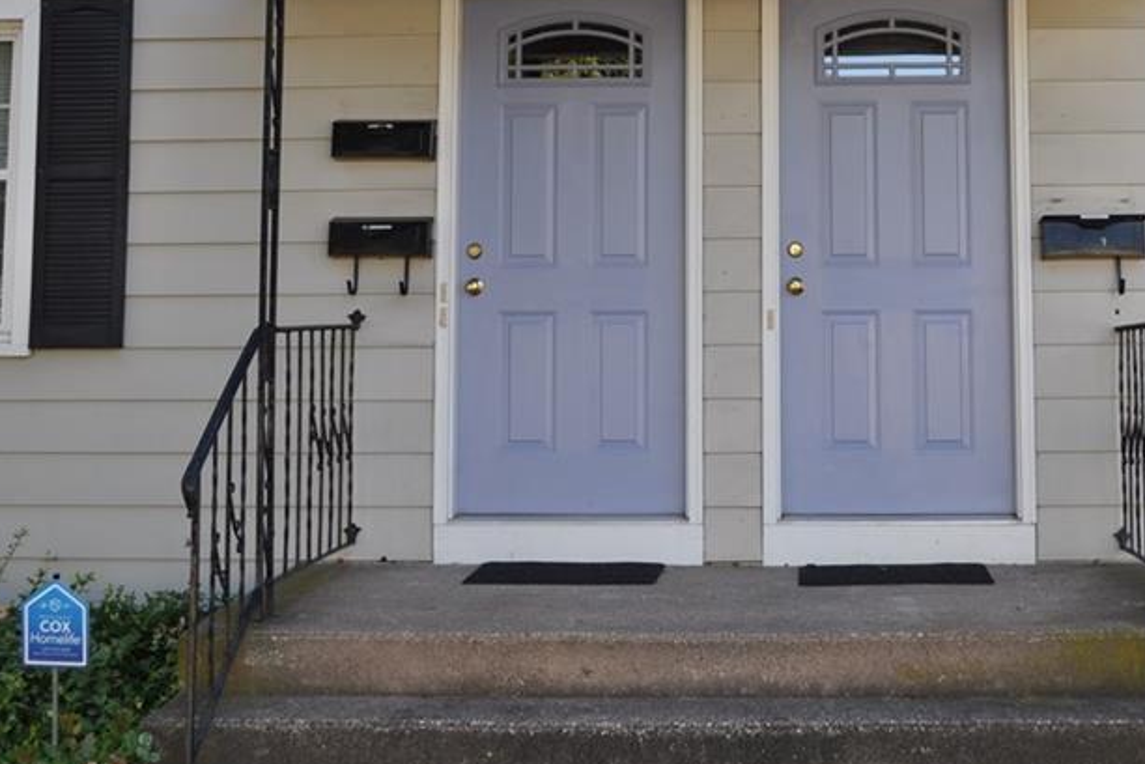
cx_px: 747
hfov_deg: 35.9
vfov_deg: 24.2
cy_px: 141
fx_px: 1750
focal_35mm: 55
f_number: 5.6
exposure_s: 1/125
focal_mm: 22
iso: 200
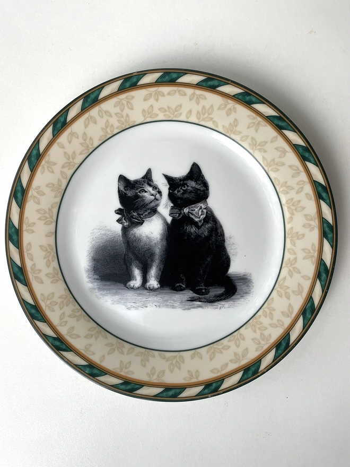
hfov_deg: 53.1
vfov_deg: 67.3
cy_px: 234
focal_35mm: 26
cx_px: 175
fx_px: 351
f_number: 1.6
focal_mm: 4.2
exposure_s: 1/121
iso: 80
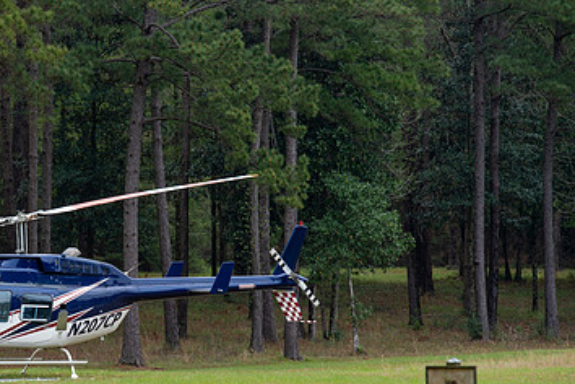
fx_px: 4967
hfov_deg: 6.6
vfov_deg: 4.4
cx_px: 132
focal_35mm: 311
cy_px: 275
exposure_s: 1/125
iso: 125
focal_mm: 190
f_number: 8
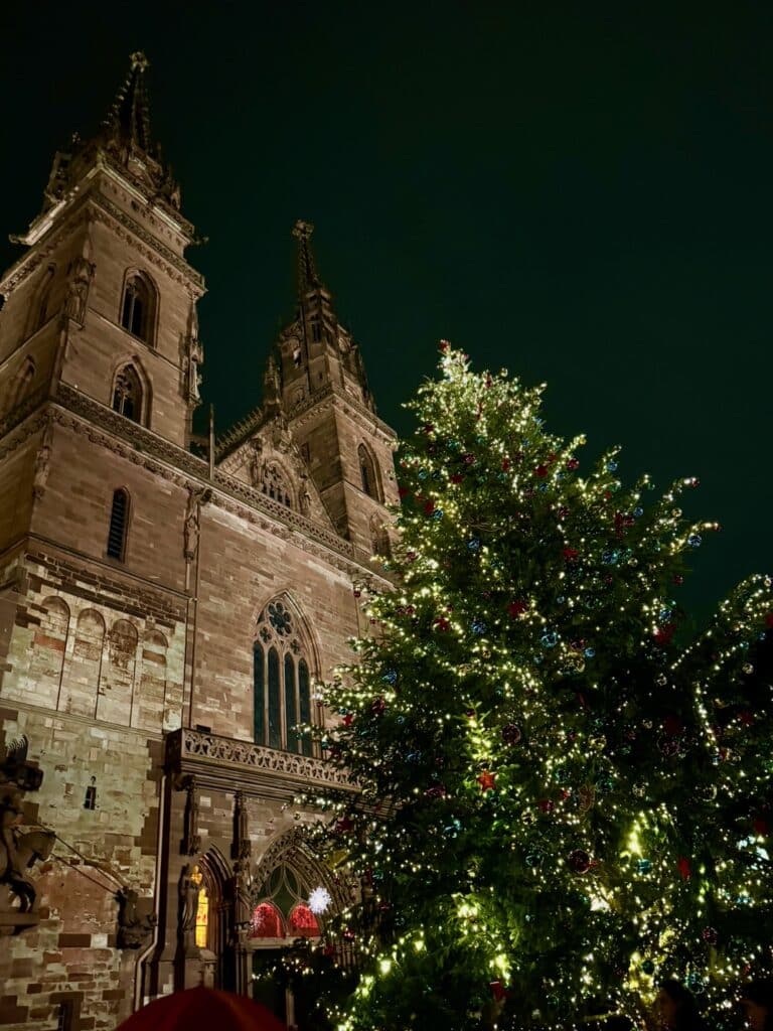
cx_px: 386
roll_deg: +9.5
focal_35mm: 24
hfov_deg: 56.8
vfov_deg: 71.6
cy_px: 516
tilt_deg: +36.5
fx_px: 715
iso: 1000
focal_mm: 6.76
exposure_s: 1/25
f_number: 1.78
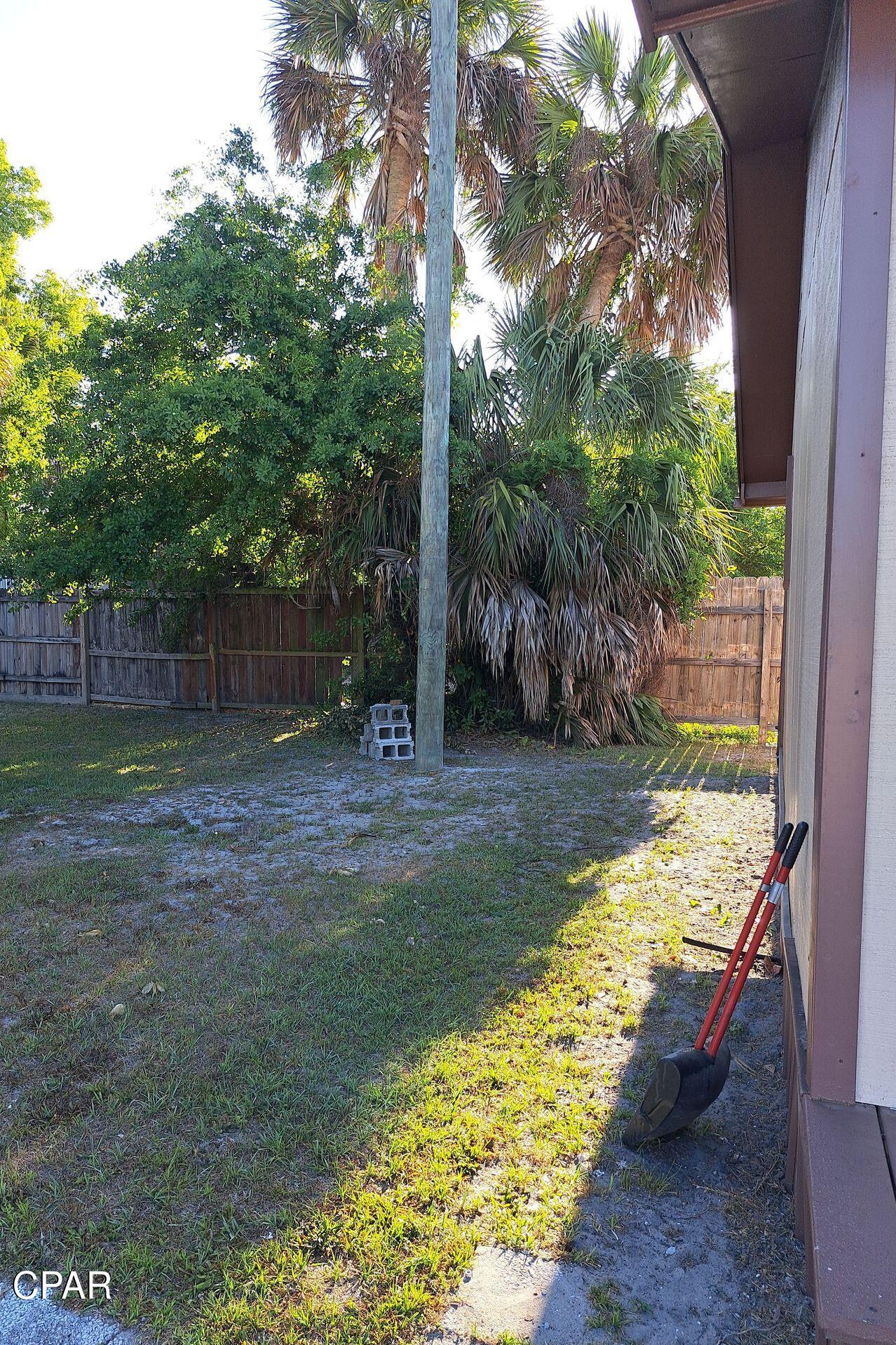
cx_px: 393
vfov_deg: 71.5
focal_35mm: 25
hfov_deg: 51.2
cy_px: 673
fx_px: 933
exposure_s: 1/189
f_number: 1.8
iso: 50
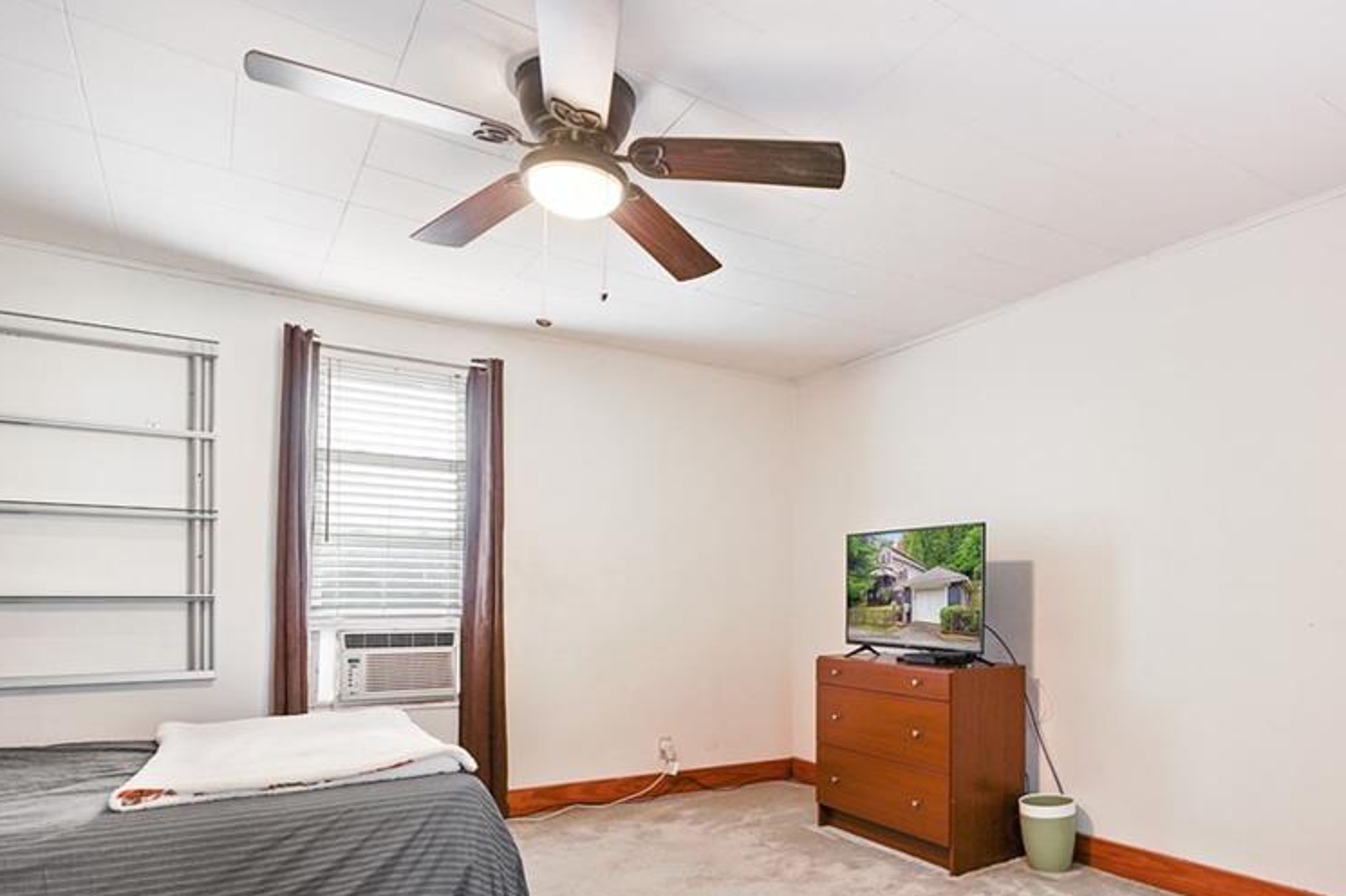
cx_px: 856
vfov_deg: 56.0
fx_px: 822
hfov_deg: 76.9
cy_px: 598
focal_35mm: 22
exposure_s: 1/30
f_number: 2.8
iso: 640
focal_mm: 16
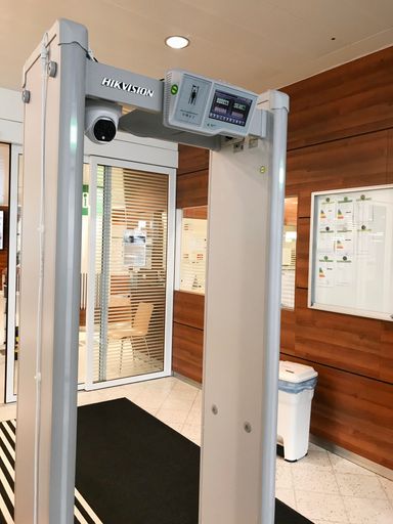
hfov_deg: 49.7
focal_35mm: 28
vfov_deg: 63.4
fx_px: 424
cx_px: 196
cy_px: 262
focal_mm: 3.99
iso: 32
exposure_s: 1/20
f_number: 1.8
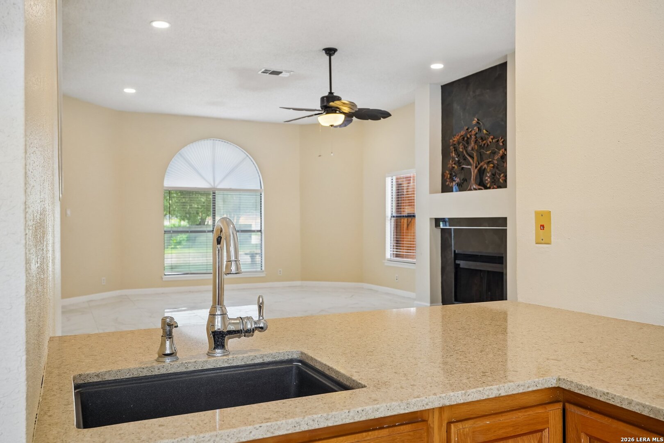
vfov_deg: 44.3
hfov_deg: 62.8
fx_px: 544
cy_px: 222
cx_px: 332
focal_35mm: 30
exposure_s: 1/30
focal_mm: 29.5
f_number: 8
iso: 200
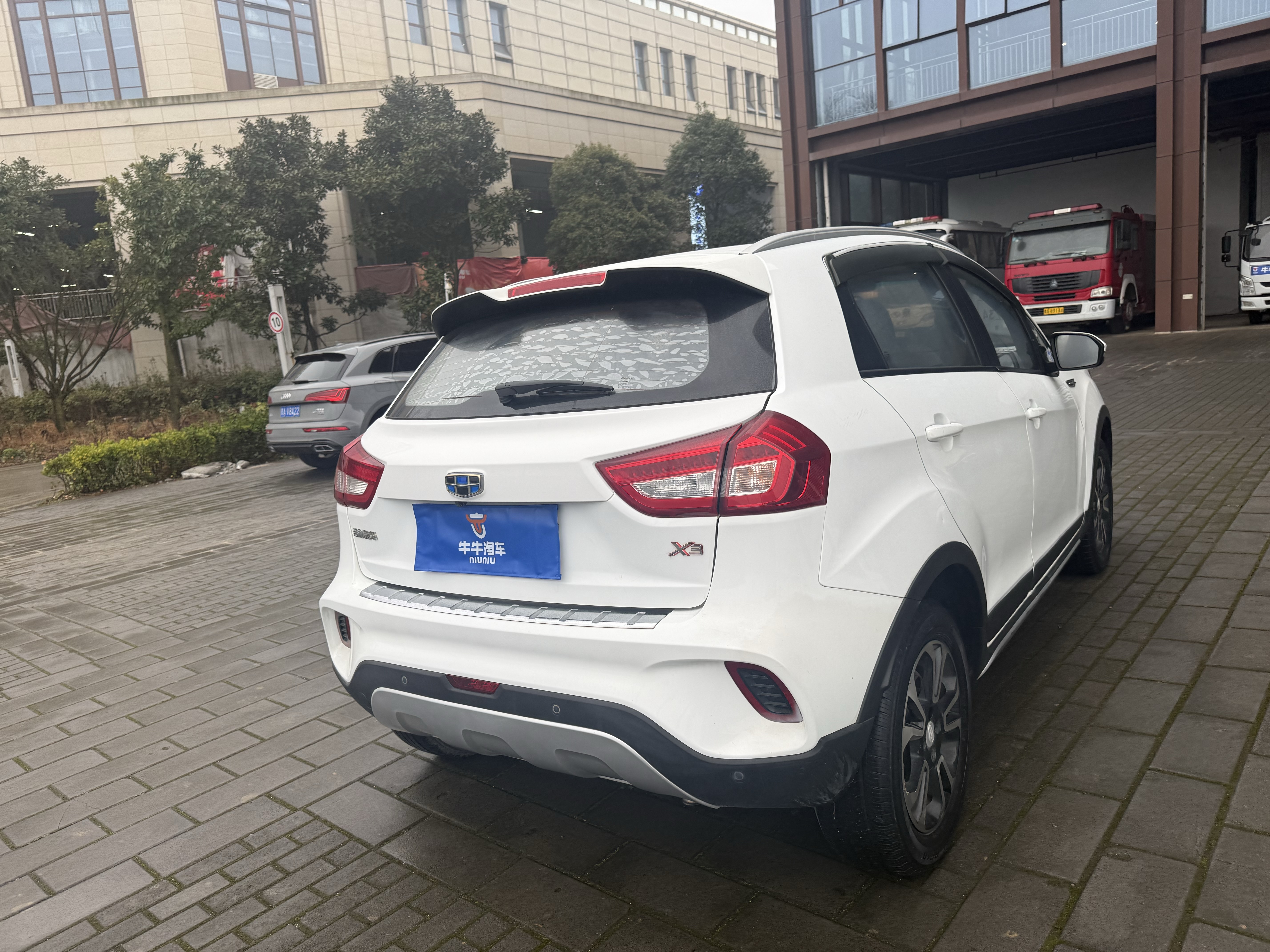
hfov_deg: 71.6
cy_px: 476
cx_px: 635
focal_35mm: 24
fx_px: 881
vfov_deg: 56.8
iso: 64
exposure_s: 1/281
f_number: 1.78
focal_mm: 6.76
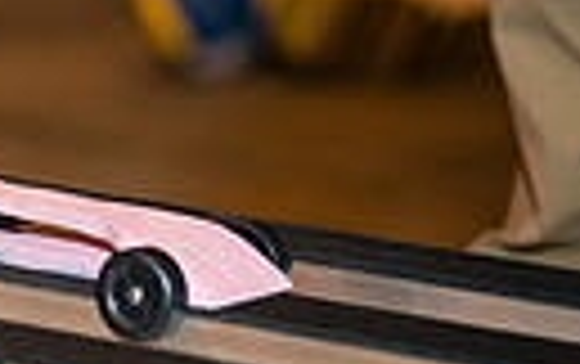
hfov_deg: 6.4
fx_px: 5065
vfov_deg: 4.1
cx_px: -490
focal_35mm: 320
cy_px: 213
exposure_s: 1/250
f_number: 3.2
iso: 1000
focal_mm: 70
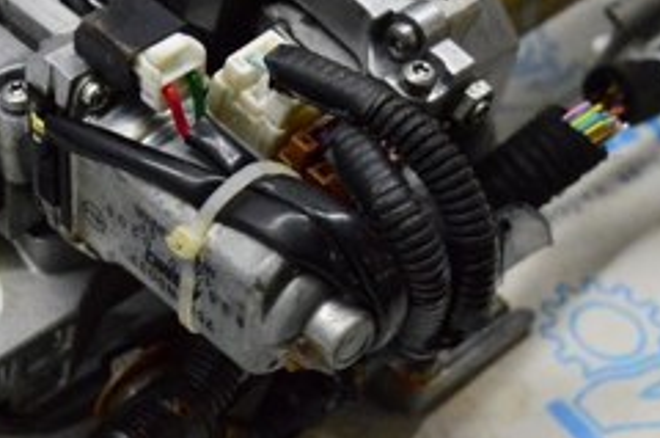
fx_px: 1464
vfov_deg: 17.0
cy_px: 164
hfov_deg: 25.0
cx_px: 146
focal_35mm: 80
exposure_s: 1/1000
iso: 6400
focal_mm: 20
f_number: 3.8
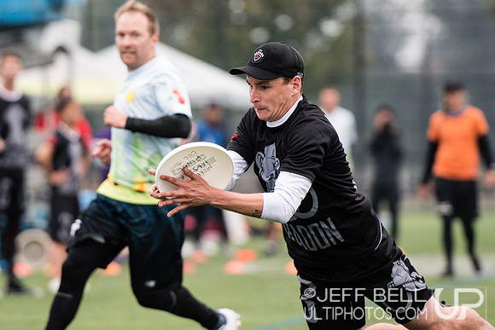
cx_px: 184
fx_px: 5315
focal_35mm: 386
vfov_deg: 3.6
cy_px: 153
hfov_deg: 5.3
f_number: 2.8
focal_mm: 200
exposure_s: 1/1250
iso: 400
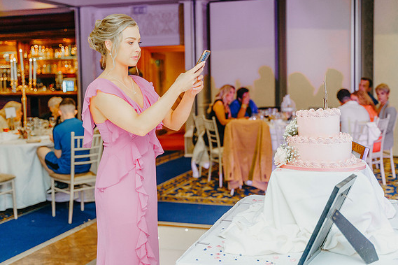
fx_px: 553
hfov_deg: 39.6
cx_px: 198
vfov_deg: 27.0
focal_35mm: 50
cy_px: 132
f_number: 2.8
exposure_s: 1/200
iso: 2000
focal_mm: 49
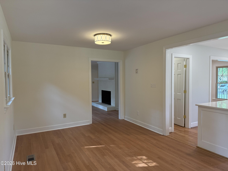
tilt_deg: -2.5
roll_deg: +0.3
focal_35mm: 24
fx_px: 158
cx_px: 114
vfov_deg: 56.8
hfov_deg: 71.6
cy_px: 86
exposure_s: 1/178
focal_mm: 6.76
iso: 200
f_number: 1.78
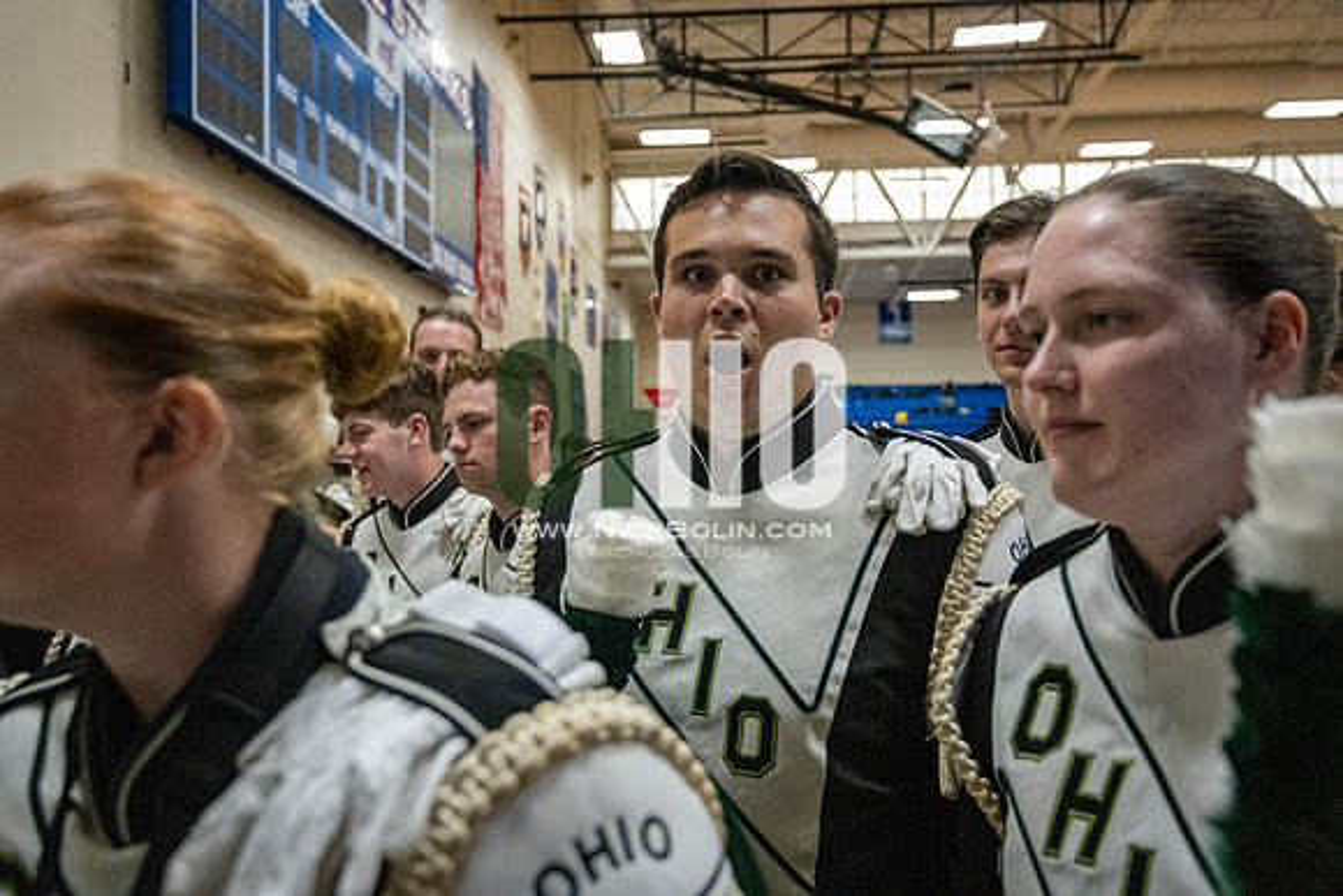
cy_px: 448
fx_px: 1250
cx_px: 672
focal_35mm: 34
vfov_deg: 39.4
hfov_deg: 56.5
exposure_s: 1/800
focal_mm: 33.5
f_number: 4
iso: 12800
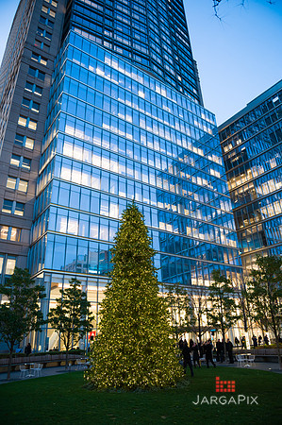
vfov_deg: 73.8
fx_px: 283
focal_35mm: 24
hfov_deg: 53.0
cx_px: 141
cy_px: 212
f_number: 4
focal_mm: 24
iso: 1600
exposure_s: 1/60
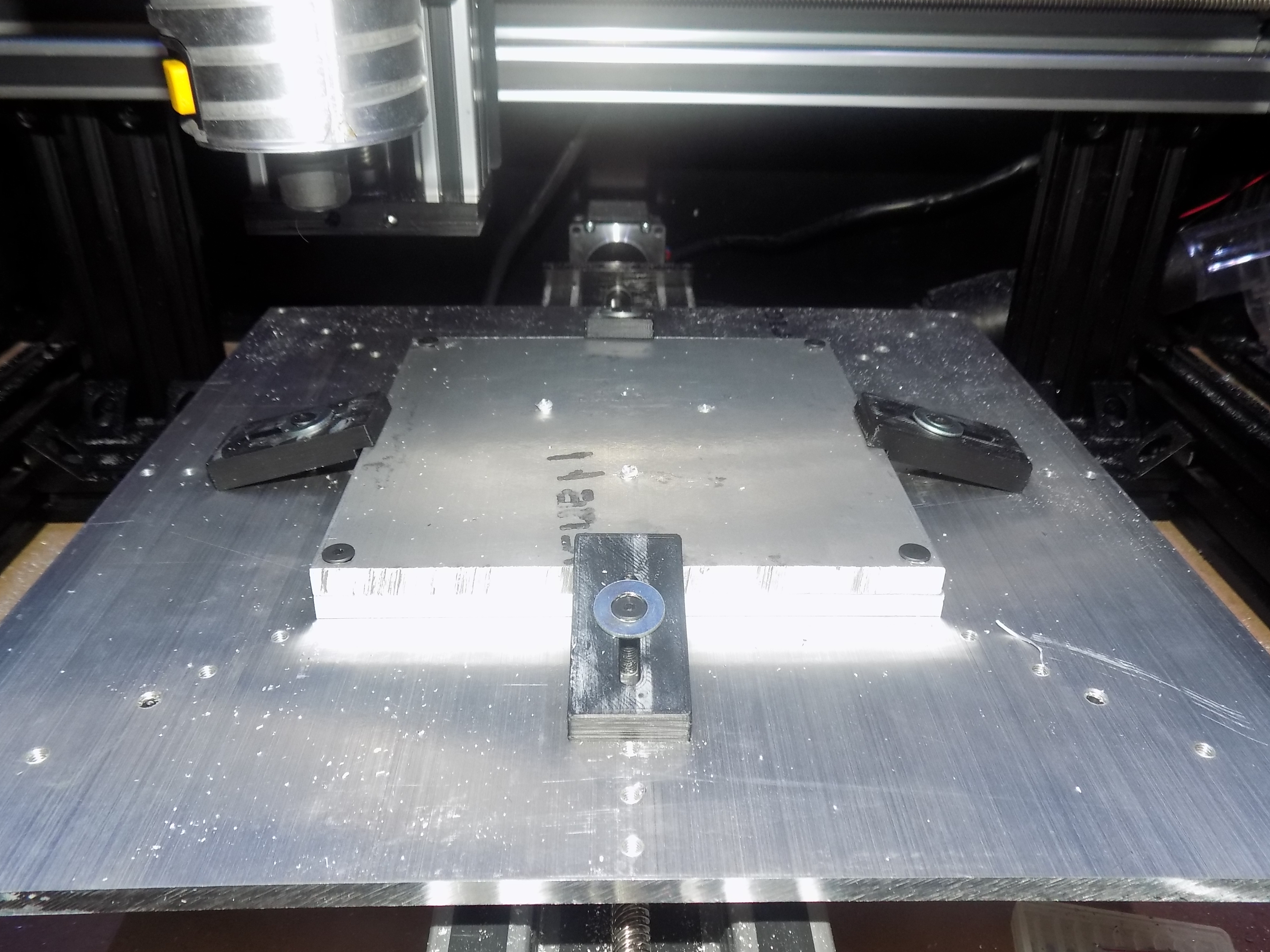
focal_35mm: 27
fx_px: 991
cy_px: 476
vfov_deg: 51.4
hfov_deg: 65.3
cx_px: 635
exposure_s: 1/30
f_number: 3.2
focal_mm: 4.8
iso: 200
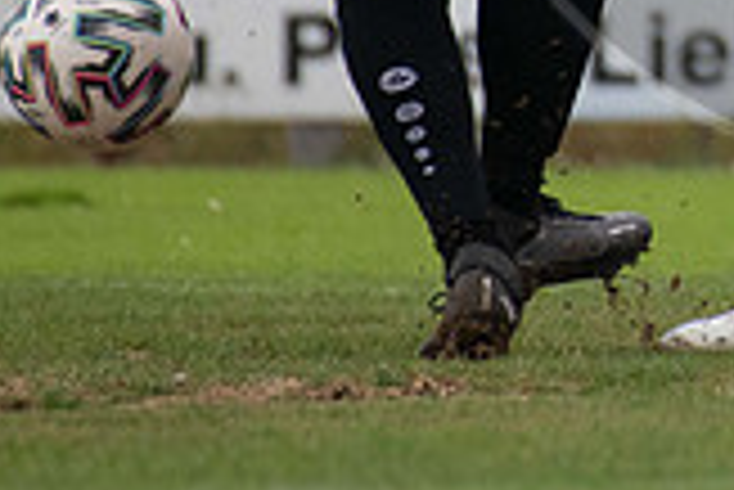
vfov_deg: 0.7
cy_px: -385
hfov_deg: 1.1
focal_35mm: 1942
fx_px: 39630
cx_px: 1162
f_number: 5.6
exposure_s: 1/1600
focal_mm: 460
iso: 1000
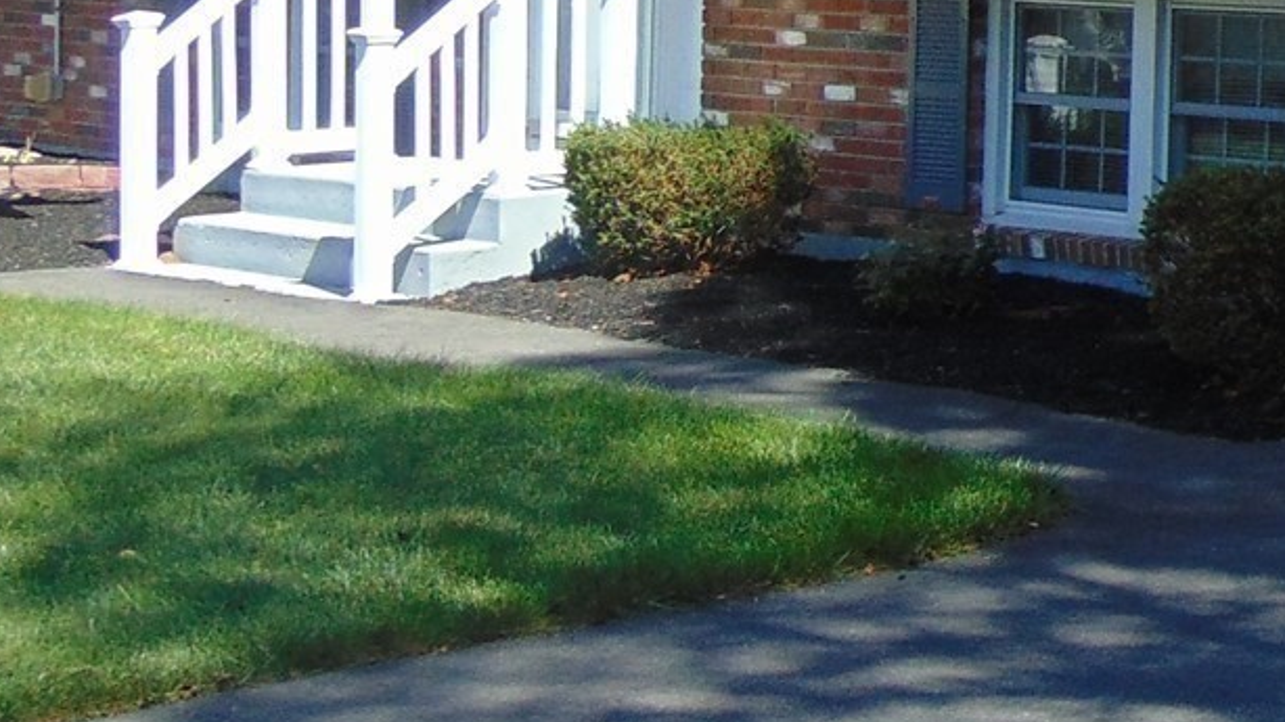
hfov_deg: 18.1
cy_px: 15
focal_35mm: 109
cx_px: 1745
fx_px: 3713
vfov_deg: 11.0
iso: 80
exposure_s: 1/500
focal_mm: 5.4
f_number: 3.1
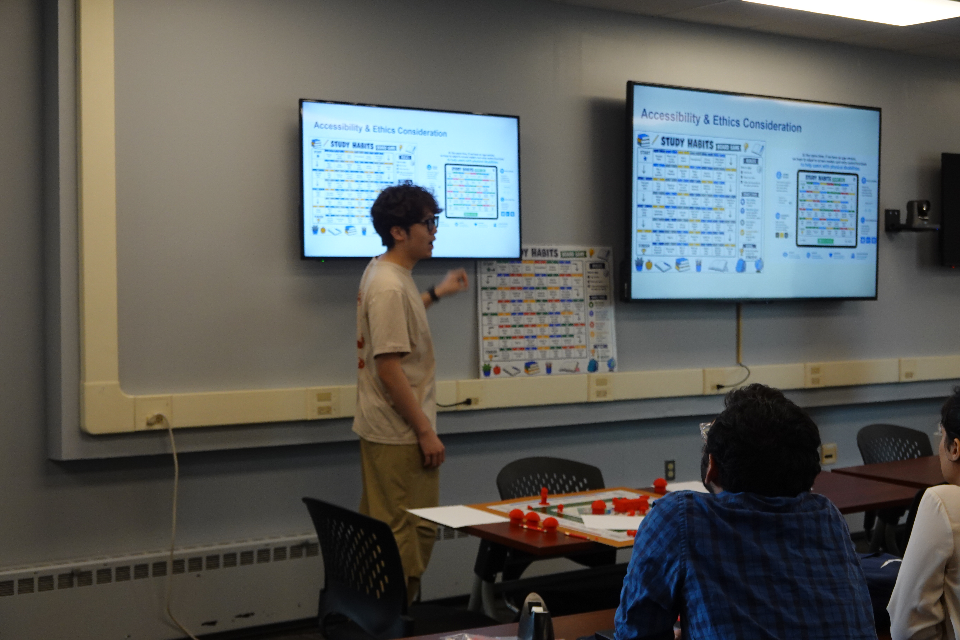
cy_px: 320
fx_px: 1493
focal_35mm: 56
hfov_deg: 35.6
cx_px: 480
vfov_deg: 24.2
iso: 400
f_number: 4
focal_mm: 20.69
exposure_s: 1/60
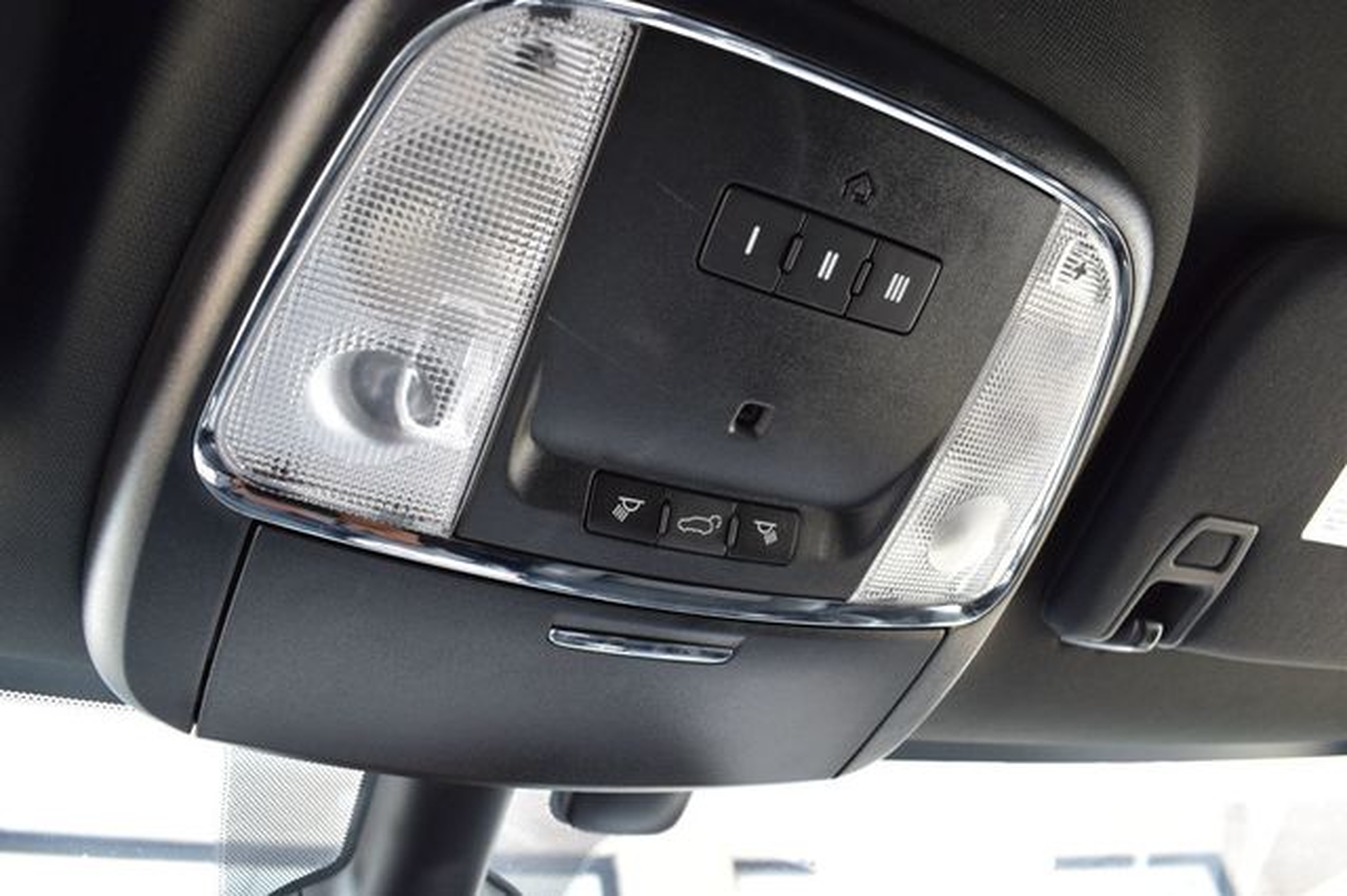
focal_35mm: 27
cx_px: 674
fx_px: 1010
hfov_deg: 67.4
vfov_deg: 47.9
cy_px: 448
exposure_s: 1/30
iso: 400
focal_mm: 18
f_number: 7.1
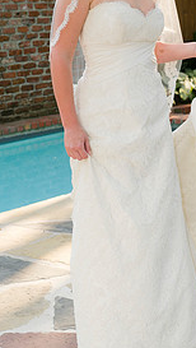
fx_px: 922
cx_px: 148
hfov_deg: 12.1
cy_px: 107
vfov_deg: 21.2
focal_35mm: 100
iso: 400
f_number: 6.3
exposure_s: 1/100
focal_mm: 58
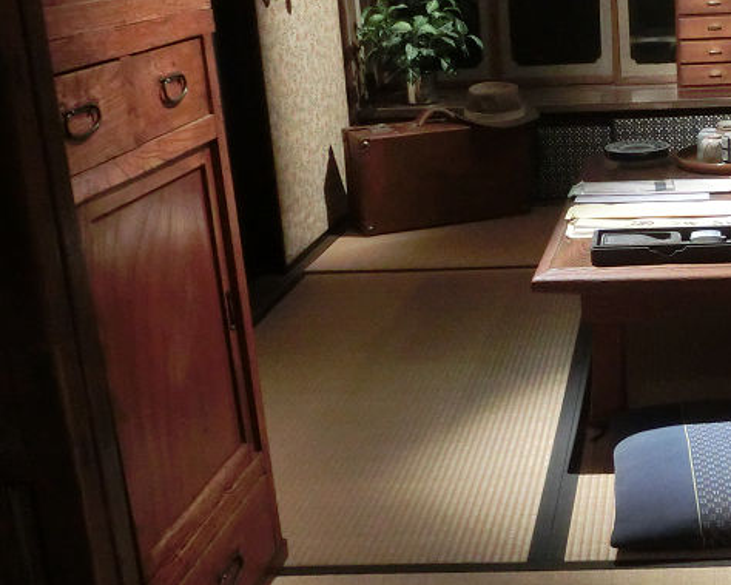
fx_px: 1276
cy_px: 330
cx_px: 617
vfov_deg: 25.8
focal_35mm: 59
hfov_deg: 30.9
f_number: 3
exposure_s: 1/80
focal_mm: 5
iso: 800
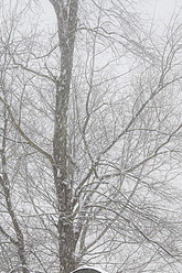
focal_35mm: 98
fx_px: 744
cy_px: 242
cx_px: 58
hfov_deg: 13.9
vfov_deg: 20.4
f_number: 8
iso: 400
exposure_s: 1/60
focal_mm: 36
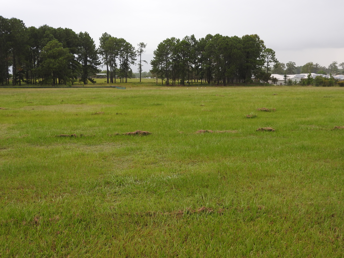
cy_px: 129
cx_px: 172
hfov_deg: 46.8
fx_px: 398
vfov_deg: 36.0
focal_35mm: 40
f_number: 3.8
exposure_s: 1/50
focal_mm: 7.2
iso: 100
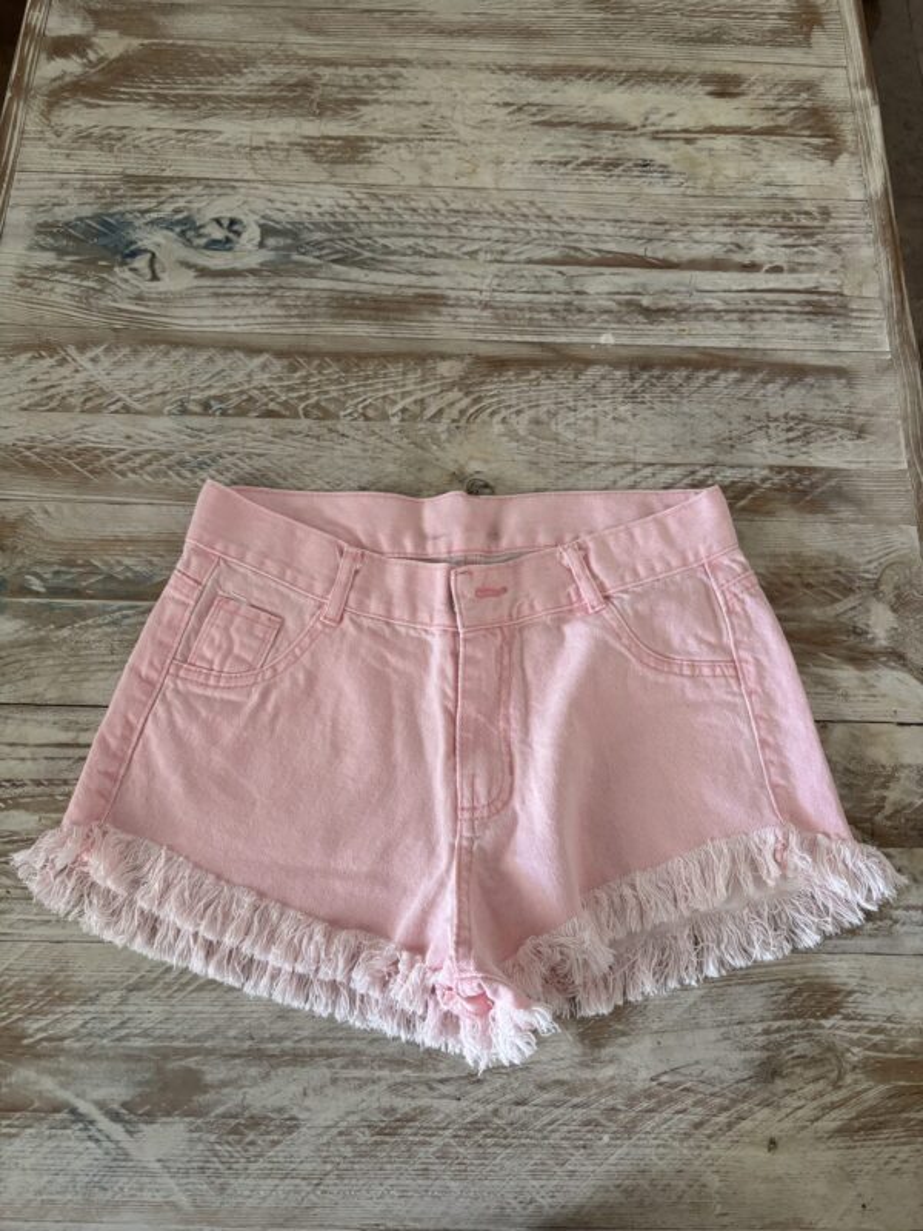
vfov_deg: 67.3
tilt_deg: -70.8
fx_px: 924
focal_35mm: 26
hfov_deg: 53.1
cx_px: 462
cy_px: 616
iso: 250
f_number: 1.6
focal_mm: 5.96
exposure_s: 1/60
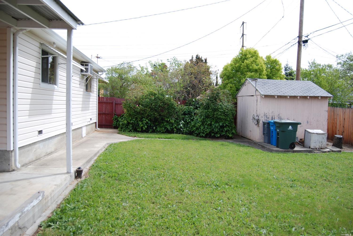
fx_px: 265
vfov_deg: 48.0
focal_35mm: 27
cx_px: 176
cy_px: 118
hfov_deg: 67.3
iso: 100
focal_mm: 18
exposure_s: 1/640
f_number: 3.5
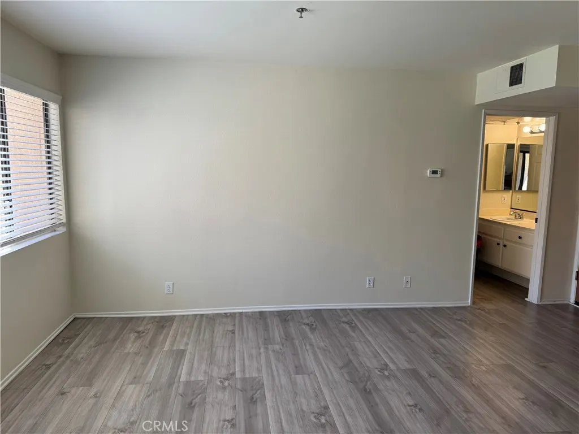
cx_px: 290
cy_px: 217
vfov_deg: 56.8
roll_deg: -1.0
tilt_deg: -7.3
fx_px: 401
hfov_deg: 71.6
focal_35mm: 24
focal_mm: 6.76
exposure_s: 1/151
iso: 64
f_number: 1.78
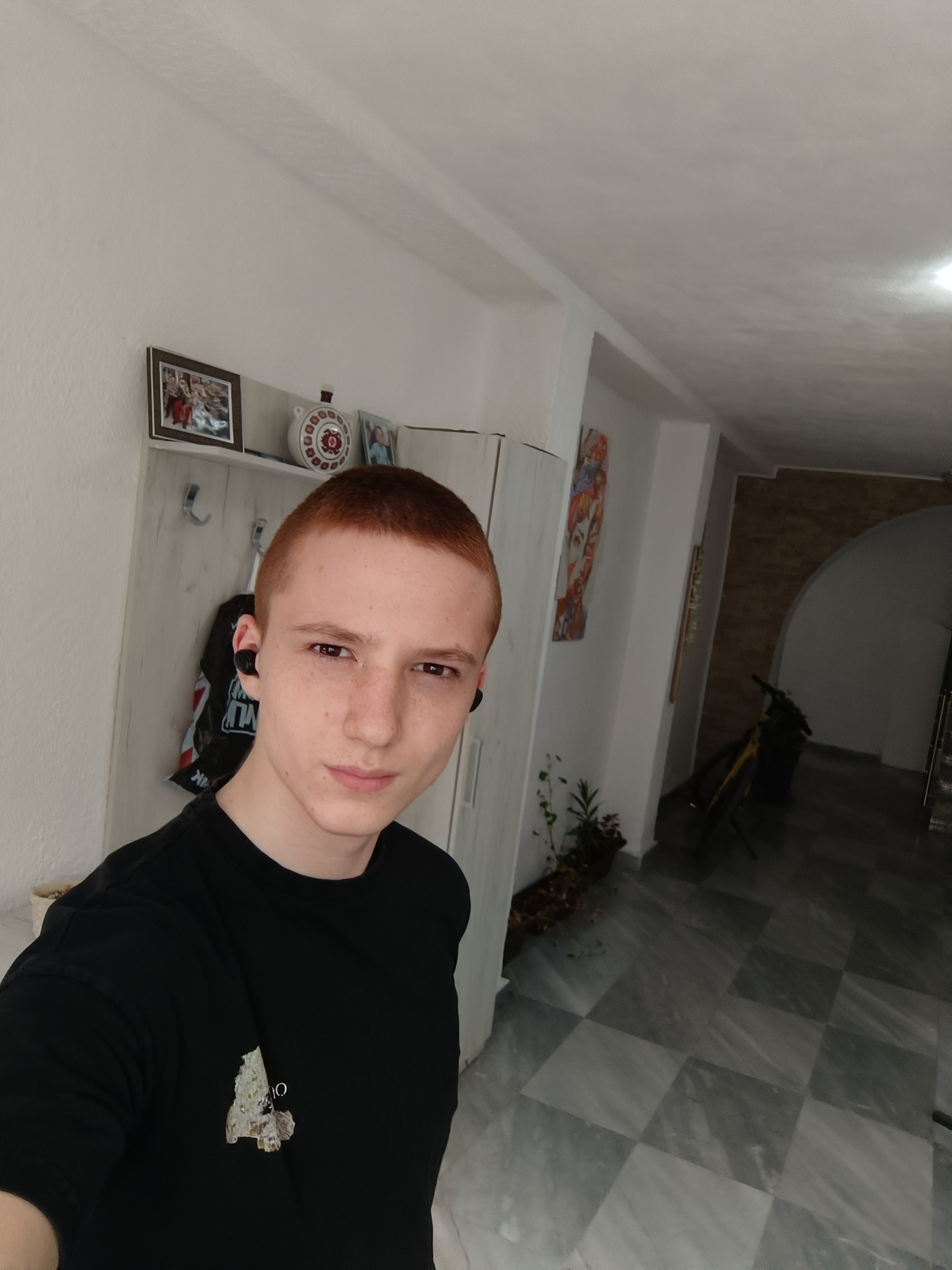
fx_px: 880
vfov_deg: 71.6
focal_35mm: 24
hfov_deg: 56.8
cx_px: 476
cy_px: 635
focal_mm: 3.24
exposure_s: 1/100
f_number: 2.45
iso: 88
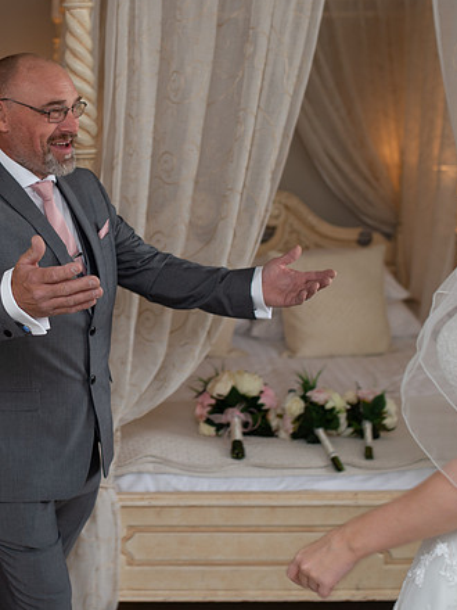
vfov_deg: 29.8
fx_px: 1144
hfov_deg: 22.1
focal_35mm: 65
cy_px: 259
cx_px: 45
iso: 200
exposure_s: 1/100
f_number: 2.5
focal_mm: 35
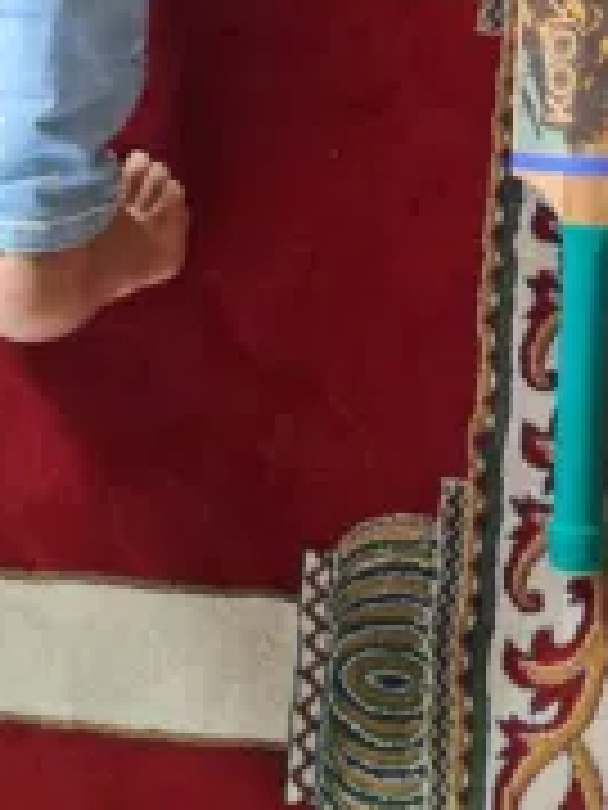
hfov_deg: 23.3
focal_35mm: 60
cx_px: 626
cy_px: 54
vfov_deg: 30.5
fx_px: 1405
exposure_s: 1/25
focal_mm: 4
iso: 800
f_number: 1.8
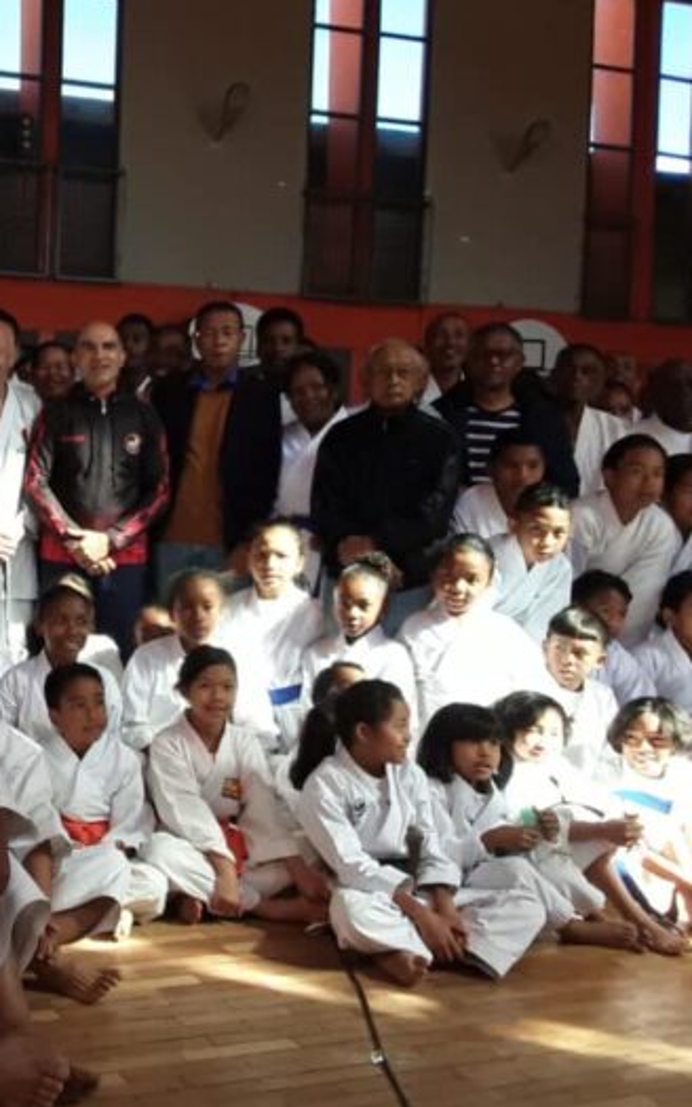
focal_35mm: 44
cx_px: -61
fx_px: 1328
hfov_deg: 26.9
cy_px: 570
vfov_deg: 45.3
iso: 40
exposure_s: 1/100
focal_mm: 2.2
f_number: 1.9
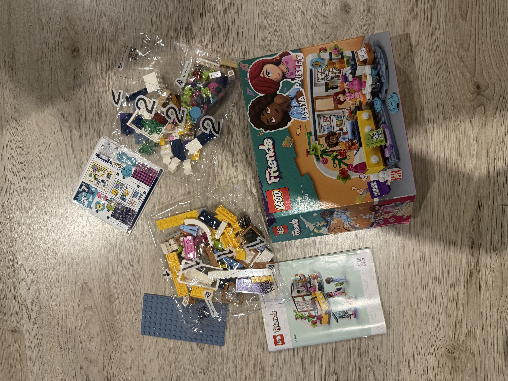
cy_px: 190
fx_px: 352
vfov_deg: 56.8
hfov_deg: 71.6
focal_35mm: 24
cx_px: 254
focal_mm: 6.76
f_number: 1.78
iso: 250
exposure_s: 1/50
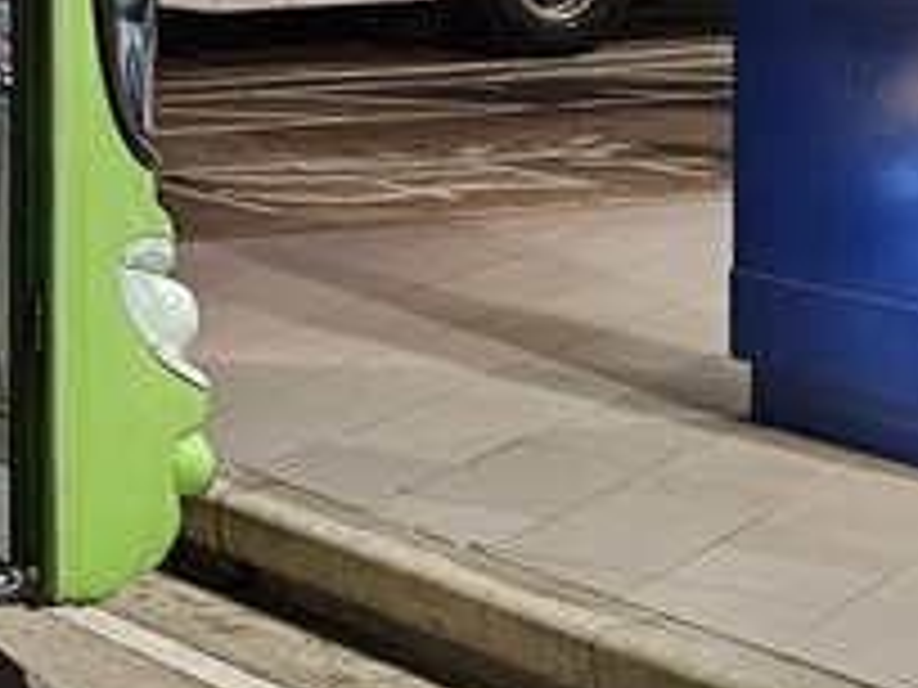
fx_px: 2997
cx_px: -828
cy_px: -193
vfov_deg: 12.7
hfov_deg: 14.8
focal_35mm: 113
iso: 640
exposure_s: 1/40
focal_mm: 5.4
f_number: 1.8
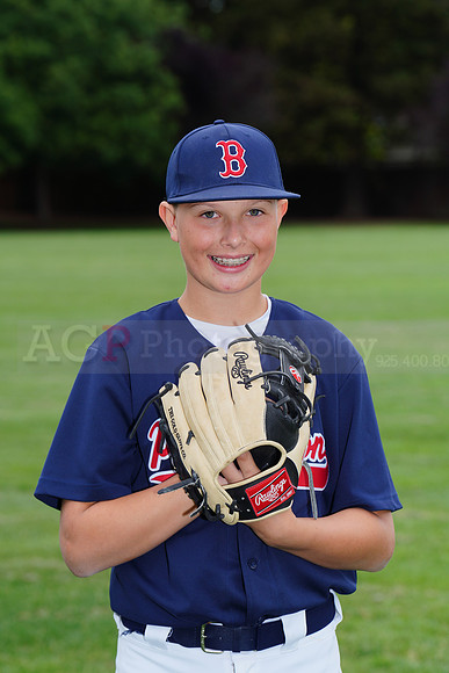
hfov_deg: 7.7
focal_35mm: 178
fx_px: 3328
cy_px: 336
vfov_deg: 11.5
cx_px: 224
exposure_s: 1/200
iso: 200
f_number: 9
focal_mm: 178
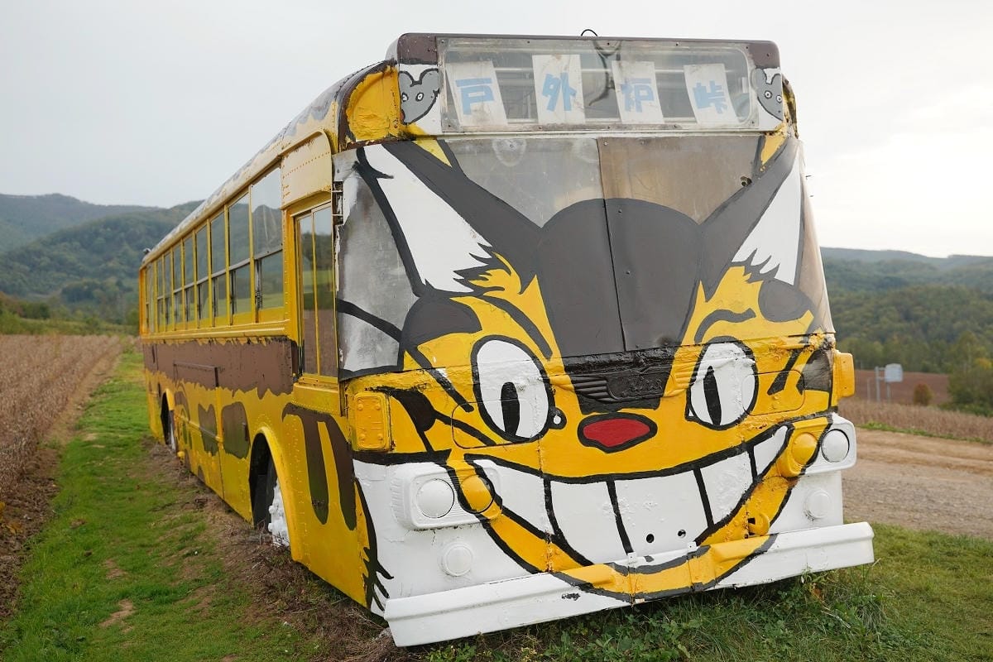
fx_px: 1131
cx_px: 496
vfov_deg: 32.6
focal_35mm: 41
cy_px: 331
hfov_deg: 47.4
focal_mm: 41
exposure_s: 1/160
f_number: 4
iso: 200
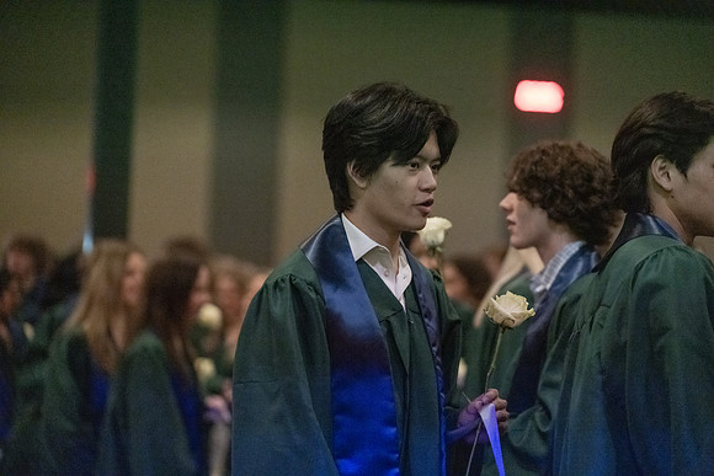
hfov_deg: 16.0
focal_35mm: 128
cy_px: 238
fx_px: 2539
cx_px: 357
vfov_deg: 10.7
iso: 20000
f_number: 2.8
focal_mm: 128
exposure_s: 1/320
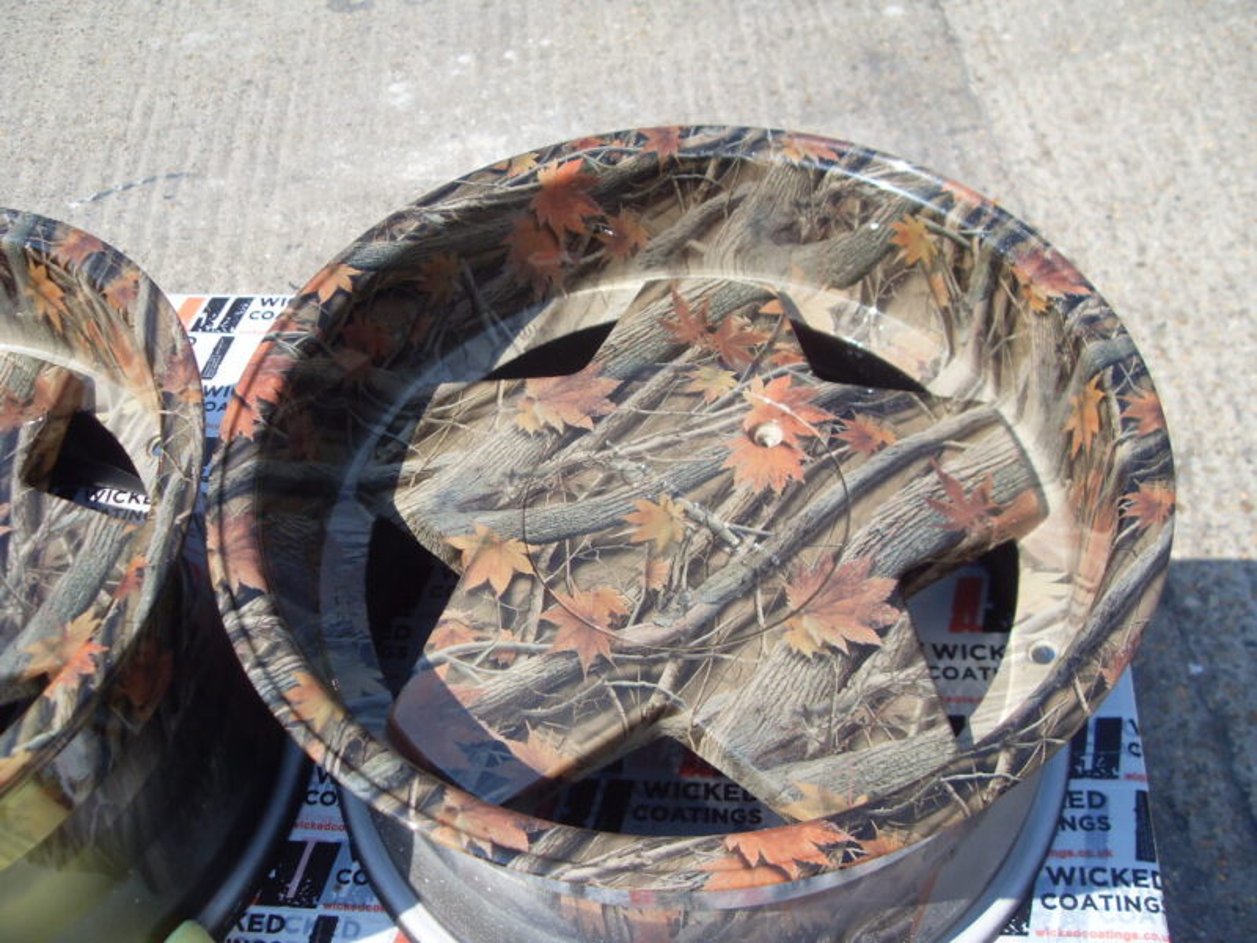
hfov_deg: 52.6
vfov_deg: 40.7
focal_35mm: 35
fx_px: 1271
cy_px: 472
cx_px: 628
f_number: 7
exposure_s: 1/180
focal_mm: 6.3
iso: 80
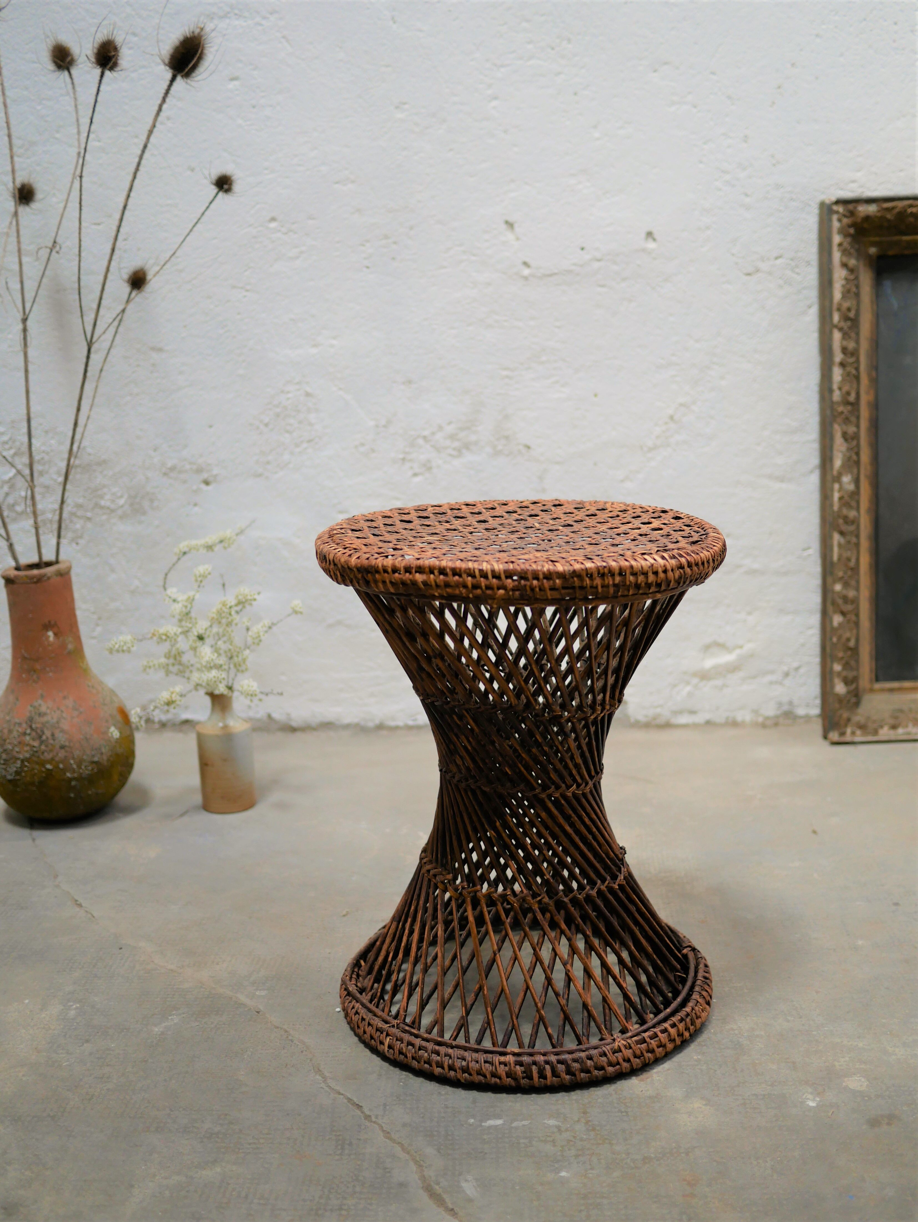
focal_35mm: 40
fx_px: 1413
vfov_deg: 46.8
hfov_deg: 36.0
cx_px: 459
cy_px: 611
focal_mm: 20
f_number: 1.7
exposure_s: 1/60
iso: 200
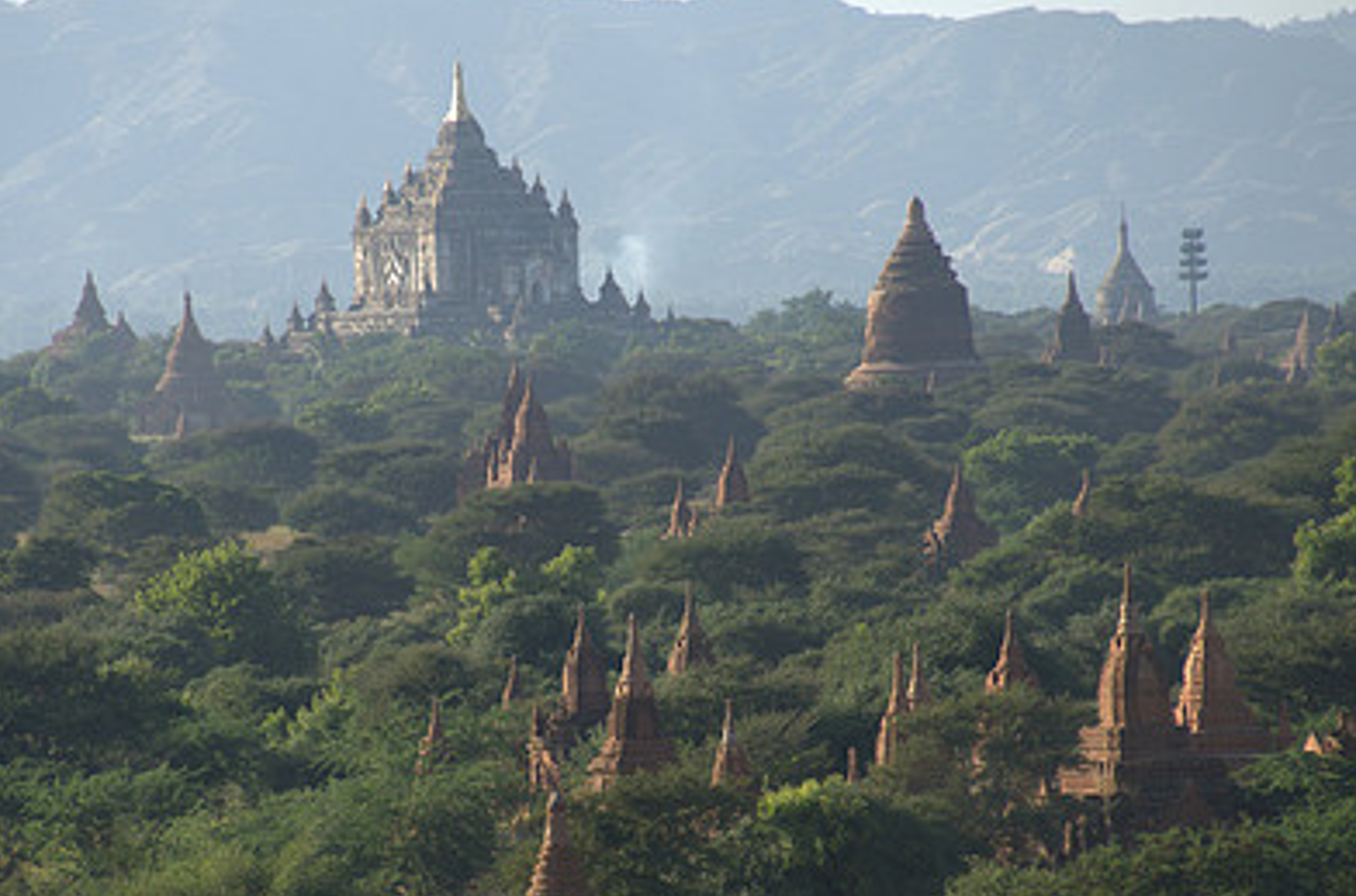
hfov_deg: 4.7
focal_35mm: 444
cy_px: 567
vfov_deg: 3.1
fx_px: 16677
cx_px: 550
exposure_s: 1/200
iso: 100
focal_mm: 200
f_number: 5.6
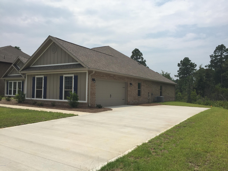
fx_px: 191
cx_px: 114
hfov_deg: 61.7
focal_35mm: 29
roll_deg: -3.0
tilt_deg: +2.0
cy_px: 86
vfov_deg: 48.2
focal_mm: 4.15
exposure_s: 1/3597
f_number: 2.2
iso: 32
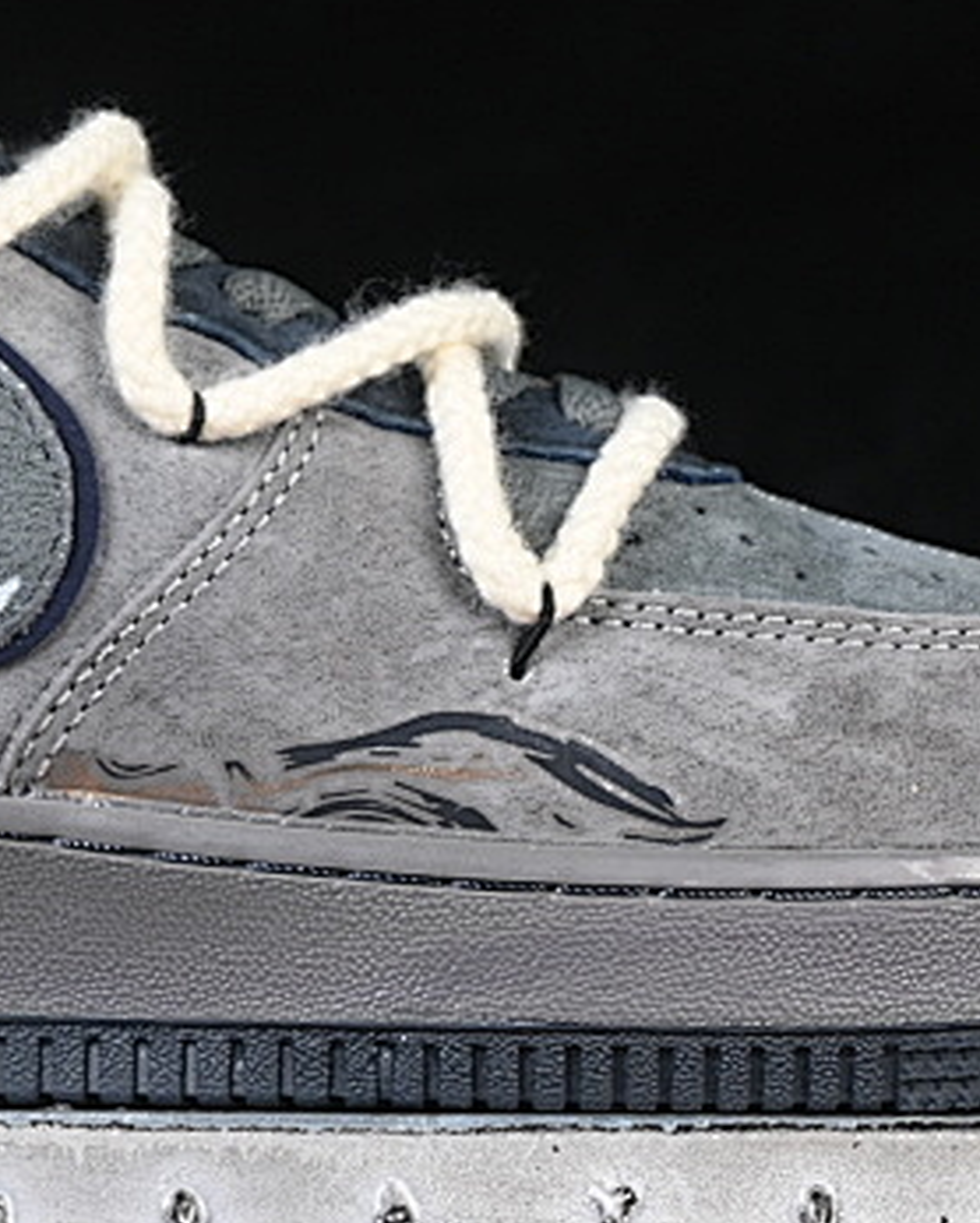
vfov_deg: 8.8
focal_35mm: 219
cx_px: -4
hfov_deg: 7.0
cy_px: 314
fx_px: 7933
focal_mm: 50
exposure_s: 1/60
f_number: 6.3
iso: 160
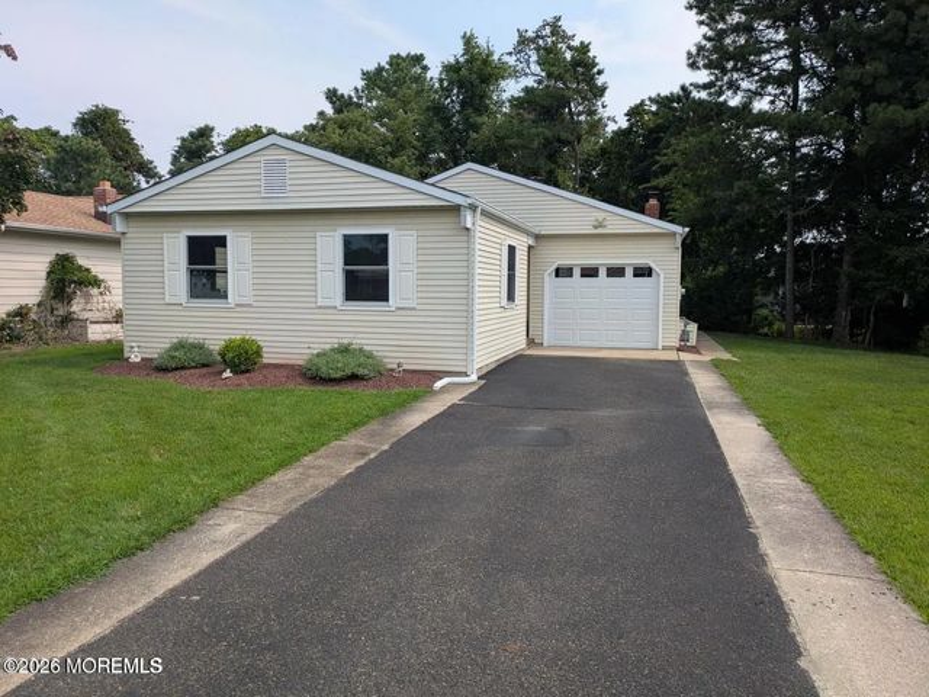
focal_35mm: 25
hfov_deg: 69.4
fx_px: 671
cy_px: 348
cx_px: 464
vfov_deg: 54.9
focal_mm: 5.43
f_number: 1.89
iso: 54
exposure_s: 1/1821
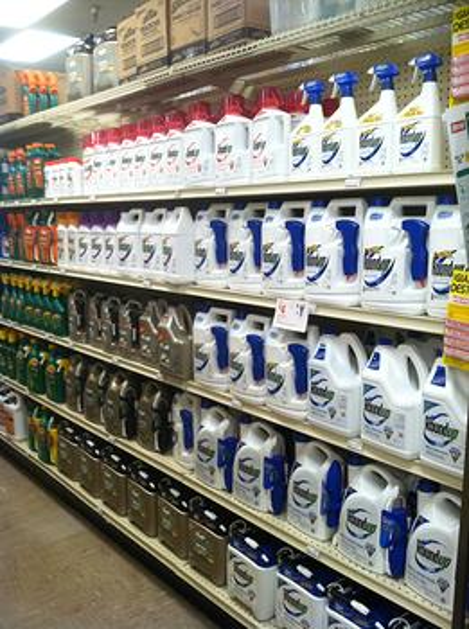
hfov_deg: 40.6
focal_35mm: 35
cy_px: 314
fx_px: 635
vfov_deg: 52.7
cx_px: 234
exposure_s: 1/15
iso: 80
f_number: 2.8
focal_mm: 3.85
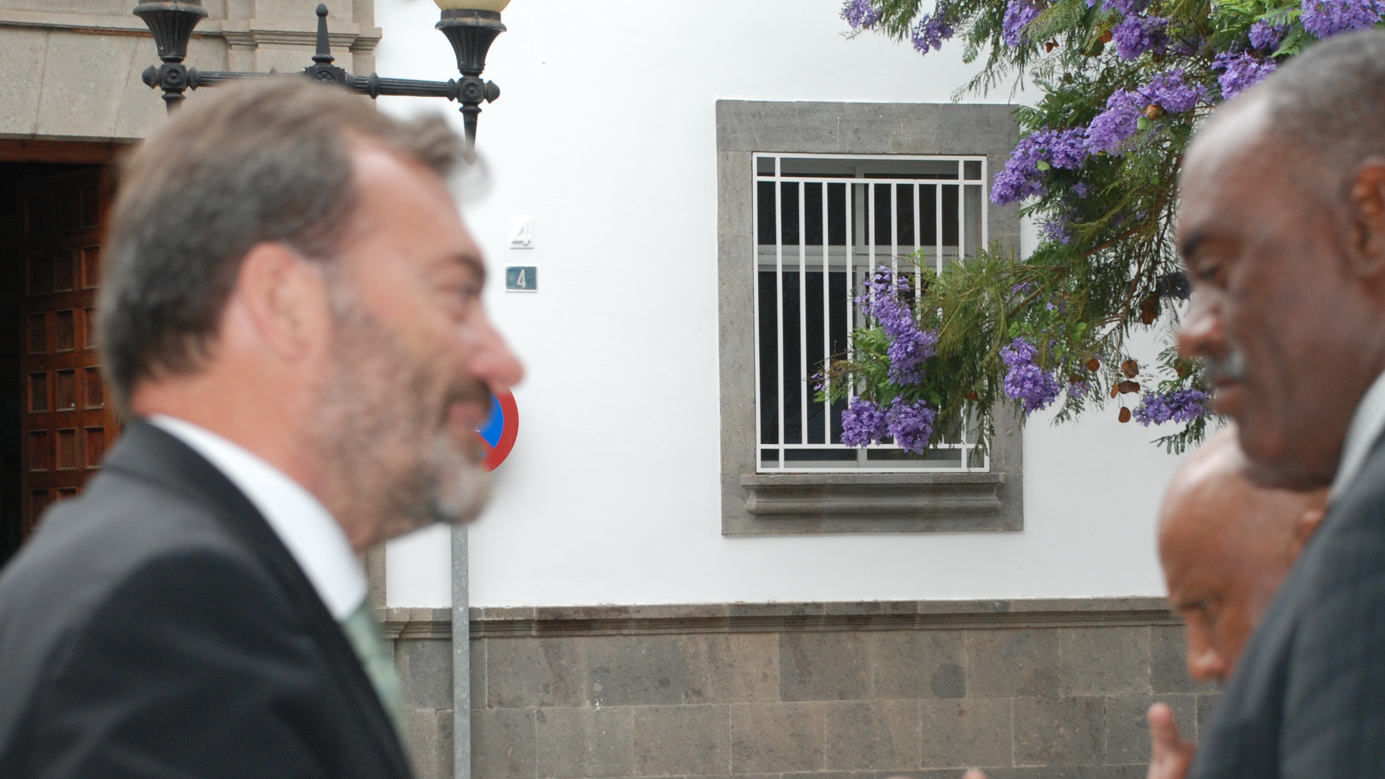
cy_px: 582
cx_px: 798
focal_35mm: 106
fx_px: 3893
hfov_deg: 20.2
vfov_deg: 11.4
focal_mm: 50
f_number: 6.3
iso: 320
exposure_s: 1/200
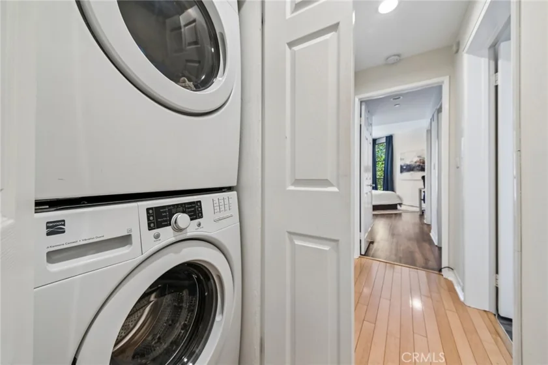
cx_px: 274
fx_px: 183
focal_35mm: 12
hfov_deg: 112.6
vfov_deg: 90.0
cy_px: 182
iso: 250
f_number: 8
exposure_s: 1/5
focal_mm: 12
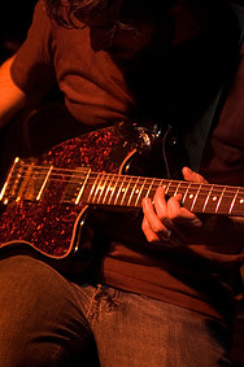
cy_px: 176
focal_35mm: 167
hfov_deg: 8.2
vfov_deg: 12.3
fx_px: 1702
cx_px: 123
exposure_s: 1/40
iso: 1600
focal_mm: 70
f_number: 2.8
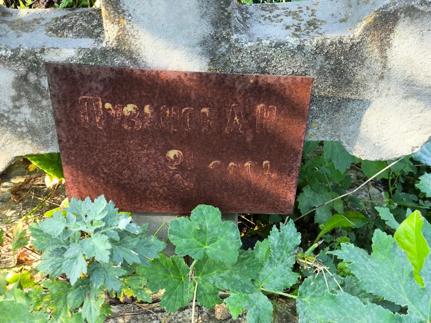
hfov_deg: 38.2
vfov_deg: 29.1
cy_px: 162
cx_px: 216
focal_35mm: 50
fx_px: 623
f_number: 1.7
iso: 80
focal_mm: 4.71
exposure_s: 1/120
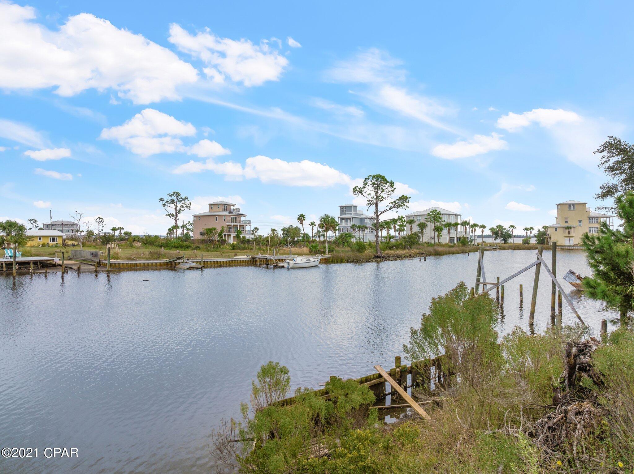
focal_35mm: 24
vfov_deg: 56.8
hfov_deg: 71.6
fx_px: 439
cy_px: 237
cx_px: 317
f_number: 5
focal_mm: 12.29
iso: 100
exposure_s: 1/240
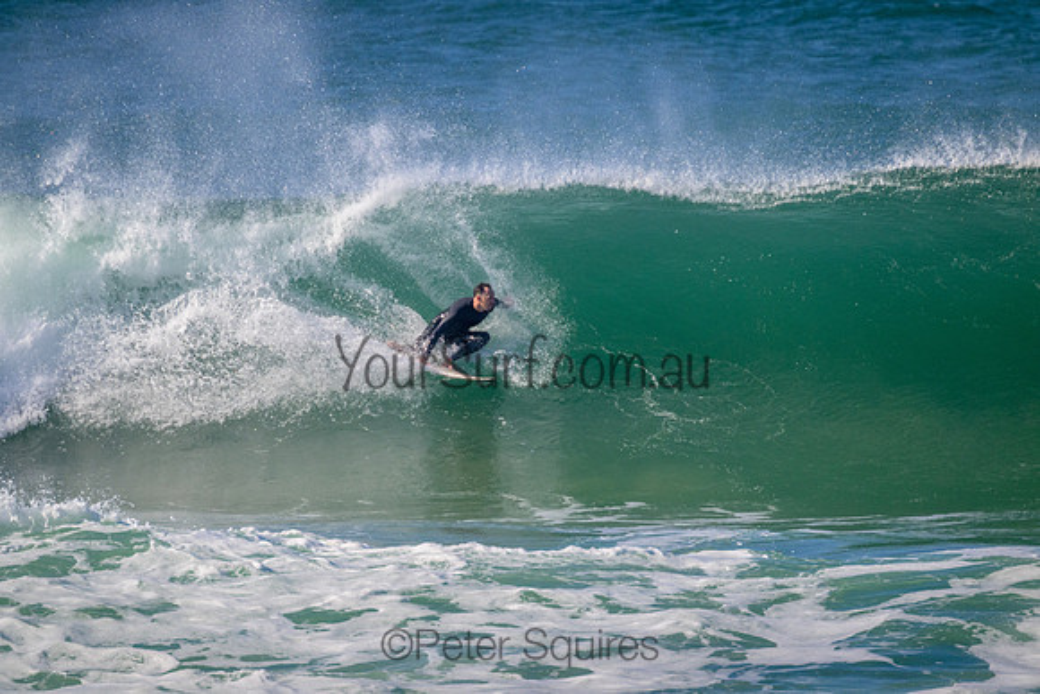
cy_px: 347
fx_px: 23115
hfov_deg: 2.6
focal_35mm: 800
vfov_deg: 1.7
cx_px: 520
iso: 1600
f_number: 11
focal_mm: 800
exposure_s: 1/2000
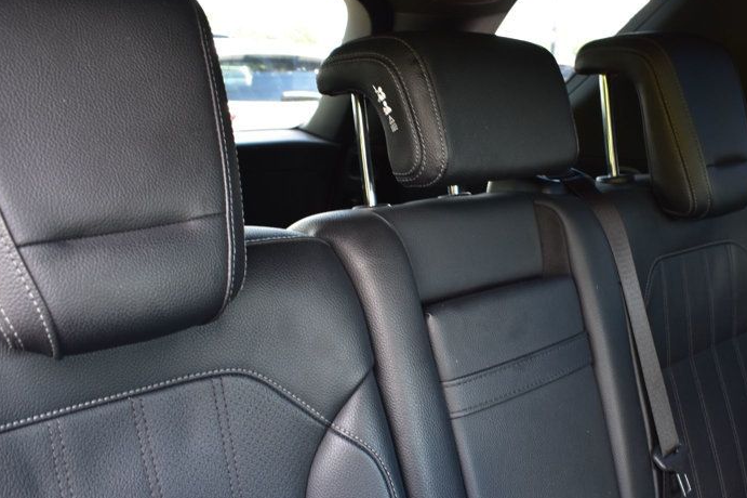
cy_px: 320
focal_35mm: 40
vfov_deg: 33.2
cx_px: 464
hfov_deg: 48.1
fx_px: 830
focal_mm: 18
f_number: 6.3
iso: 400
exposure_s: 1/20
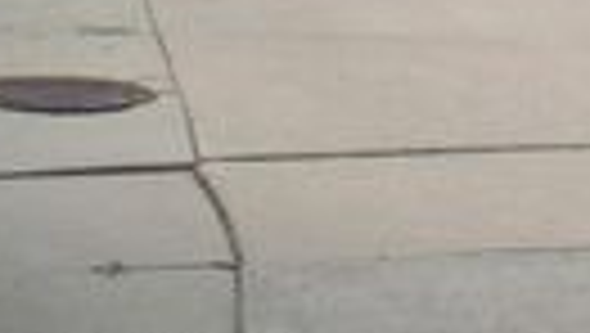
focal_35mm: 145
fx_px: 2271
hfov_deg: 13.9
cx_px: 887
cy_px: -443
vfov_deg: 7.8
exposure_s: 1/400
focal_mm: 7.54
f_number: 4.8
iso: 80
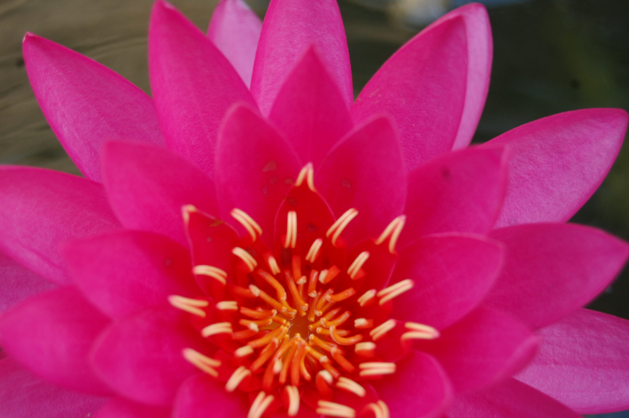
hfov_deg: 24.6
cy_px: 209
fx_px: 1440
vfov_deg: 16.5
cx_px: 314
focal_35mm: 82
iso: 400
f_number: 5.6
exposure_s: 1/200
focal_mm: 55
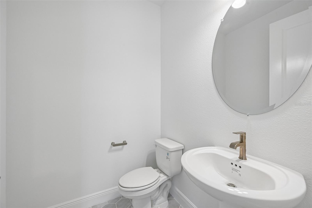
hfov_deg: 104.3
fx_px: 121
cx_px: 156
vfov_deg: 81.2
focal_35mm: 14
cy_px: 104
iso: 400
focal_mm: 14
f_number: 8
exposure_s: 1/30
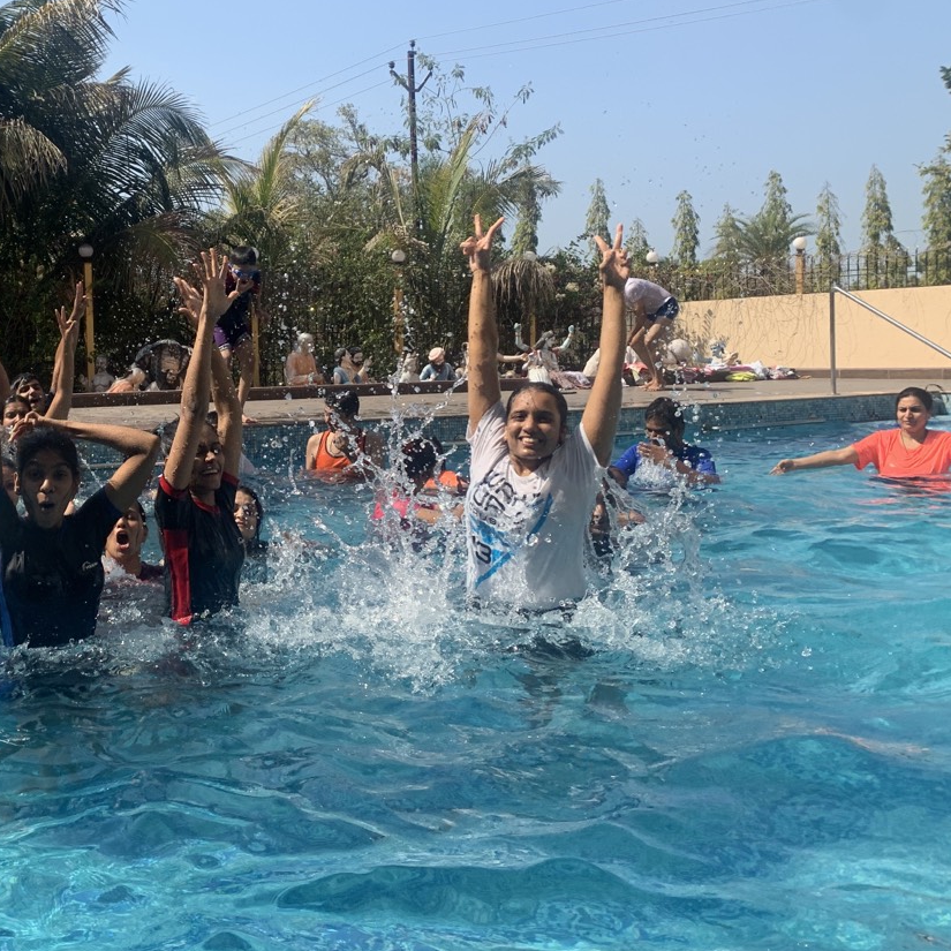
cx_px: 201
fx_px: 1212
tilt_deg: +0.8
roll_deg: +1.0
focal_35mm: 39
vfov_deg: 42.7
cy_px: 399
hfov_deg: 41.2
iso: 25
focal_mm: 4.25
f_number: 1.8
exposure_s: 1/2208
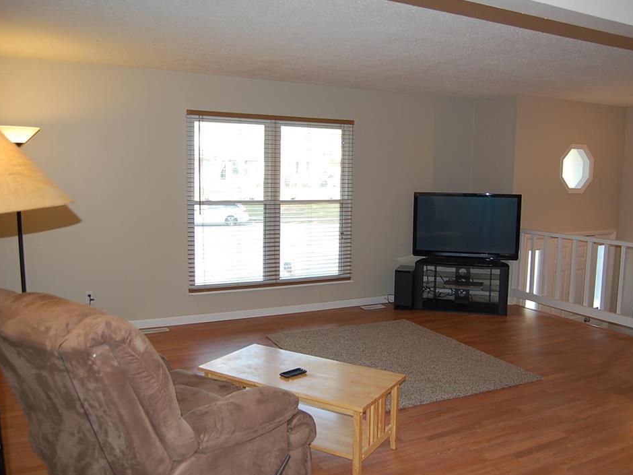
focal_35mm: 30
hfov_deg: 59.9
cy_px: 238
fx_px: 549
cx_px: 338
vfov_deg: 46.8
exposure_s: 1/80
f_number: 3.5
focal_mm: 18
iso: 400
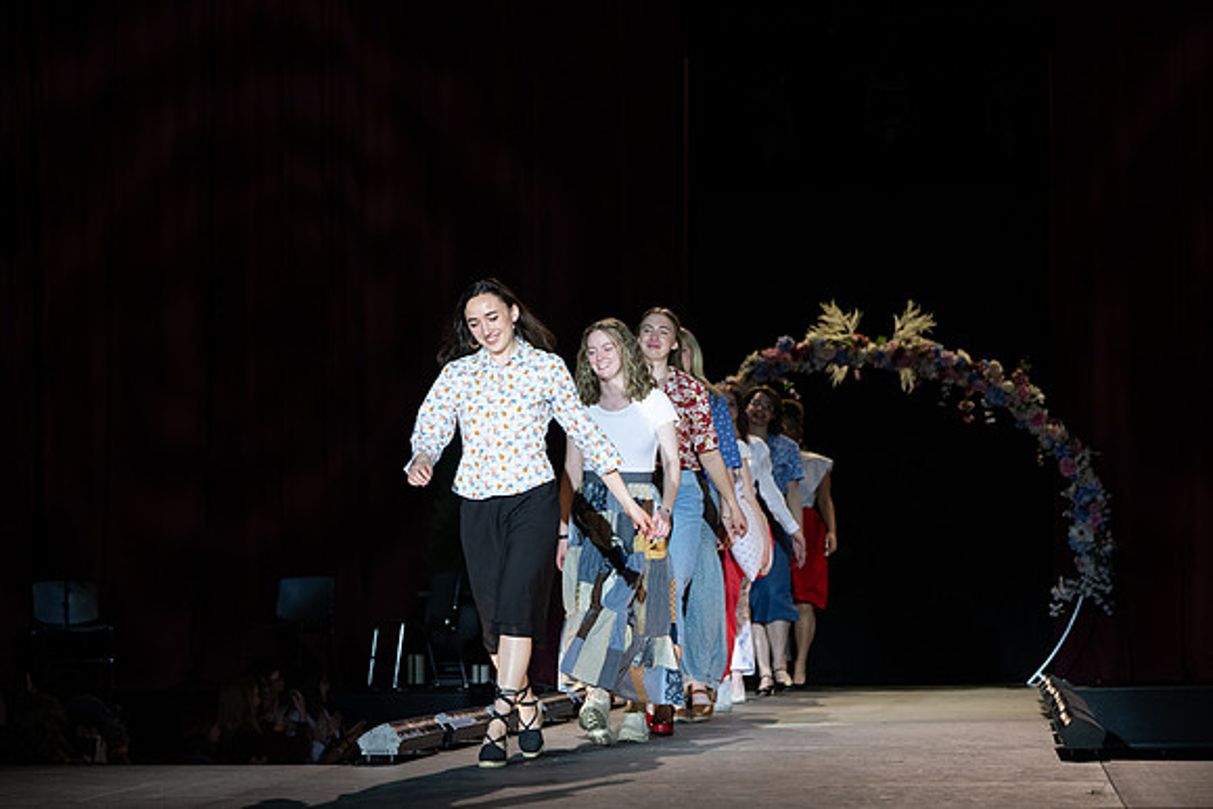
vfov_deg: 13.5
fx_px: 3413
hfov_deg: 20.2
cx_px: 606
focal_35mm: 101
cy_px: 497
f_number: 3.5
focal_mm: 80
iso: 800
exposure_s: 1/640
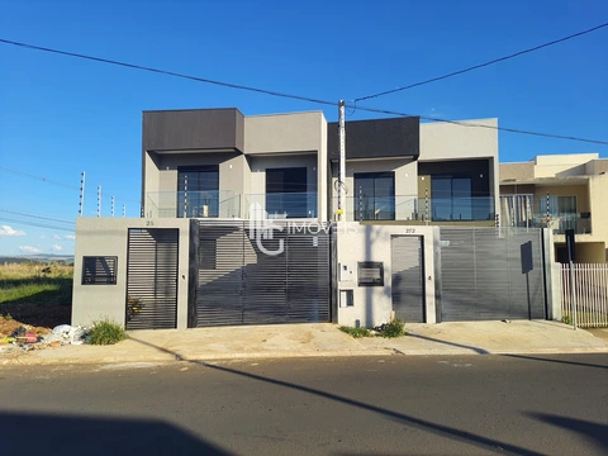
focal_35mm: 24
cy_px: 228
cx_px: 304
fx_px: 422
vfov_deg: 56.8
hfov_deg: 71.6
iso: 50
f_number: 1.8
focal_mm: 5.23
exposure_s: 1/870
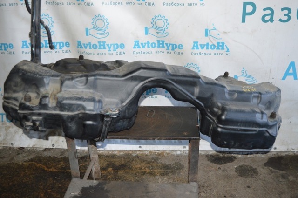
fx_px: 322
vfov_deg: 34.1
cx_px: 149
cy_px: 99
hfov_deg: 49.6
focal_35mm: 39
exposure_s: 1/60
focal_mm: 26
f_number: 4
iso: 1000
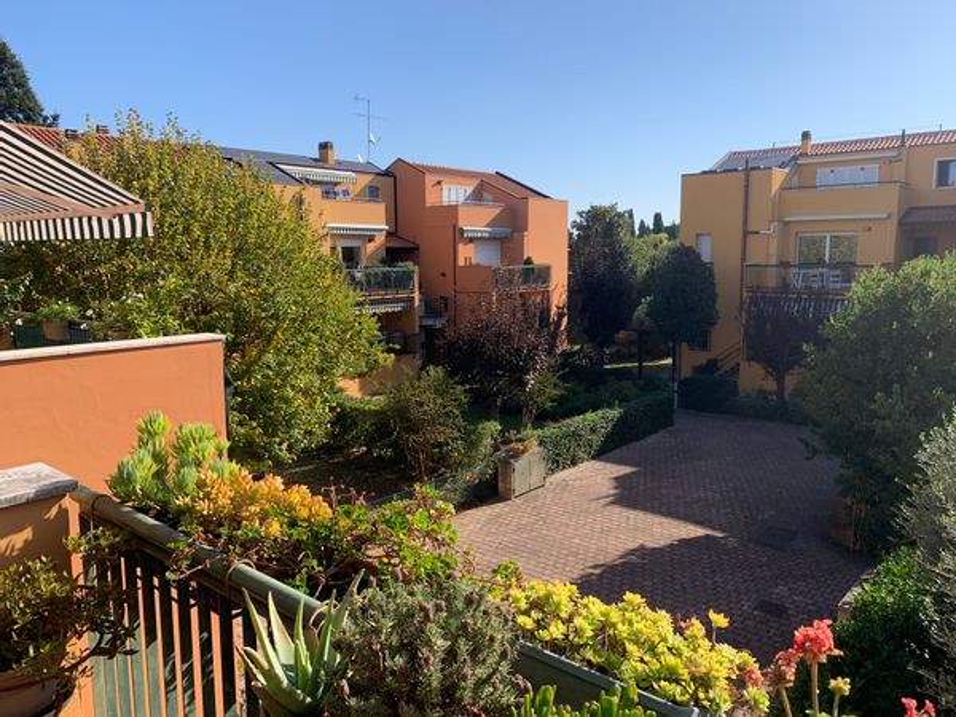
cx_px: 478
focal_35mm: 26
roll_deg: +0.8
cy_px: 358
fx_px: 718
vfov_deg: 53.1
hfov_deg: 67.3
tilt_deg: -7.6
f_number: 1.8
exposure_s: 1/1490
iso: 25
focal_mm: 4.25
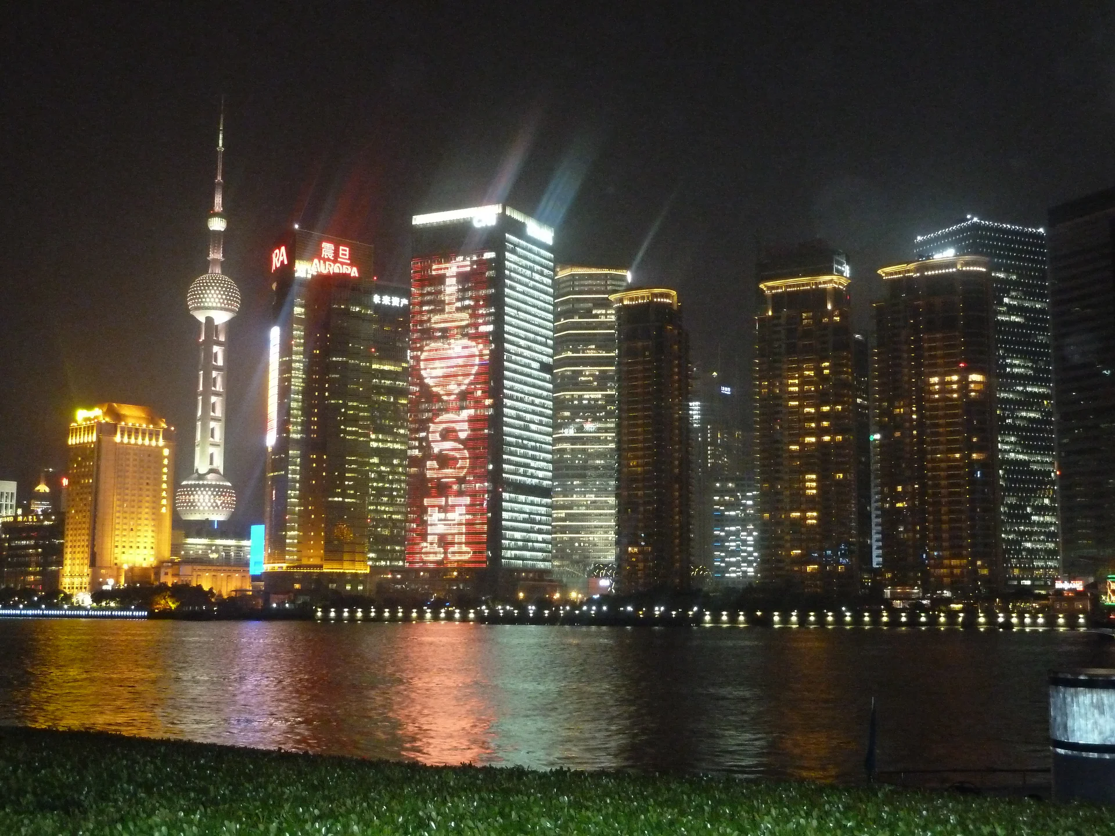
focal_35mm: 44
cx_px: 558
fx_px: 1417
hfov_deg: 42.9
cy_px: 418
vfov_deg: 32.9
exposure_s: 1/5
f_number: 3.7
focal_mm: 7.3
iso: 800
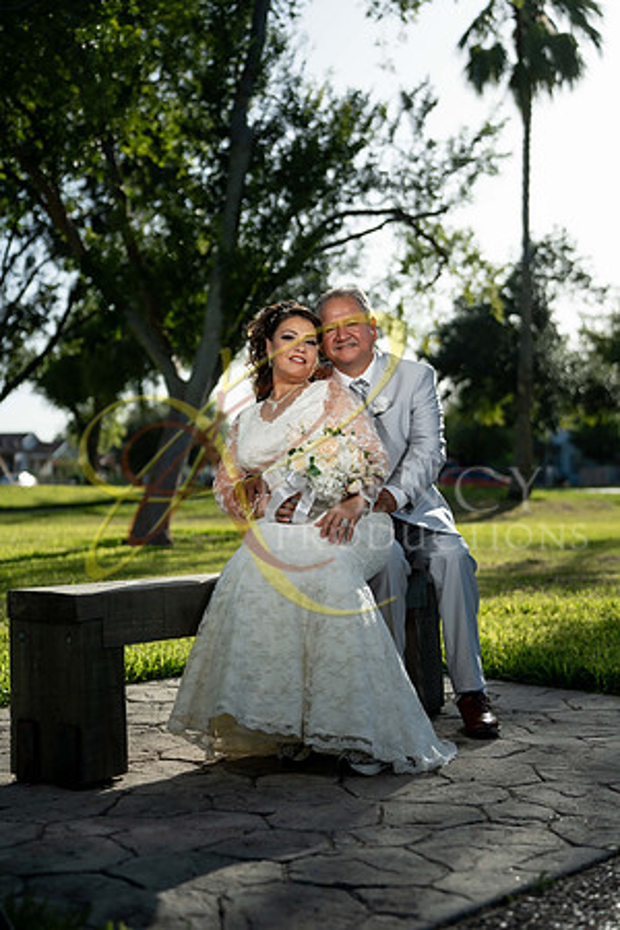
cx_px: 310
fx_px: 1472
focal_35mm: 57
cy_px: 465
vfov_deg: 35.1
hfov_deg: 23.8
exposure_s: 1/3200
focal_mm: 57
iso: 160
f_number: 2.2
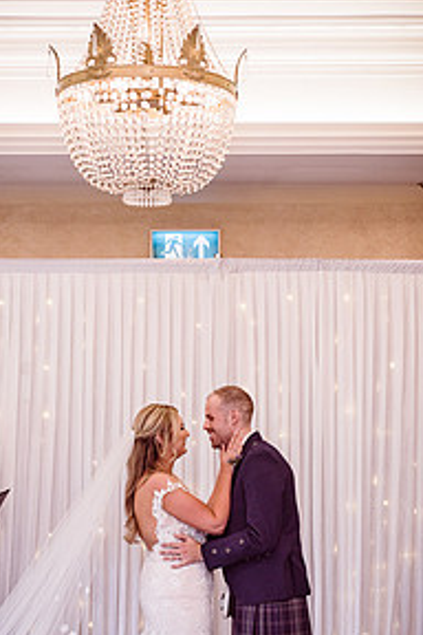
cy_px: 377
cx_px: 189
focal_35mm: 78
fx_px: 1375
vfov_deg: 25.9
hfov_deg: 17.5
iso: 400
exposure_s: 1/100
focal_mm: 50
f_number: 5.6
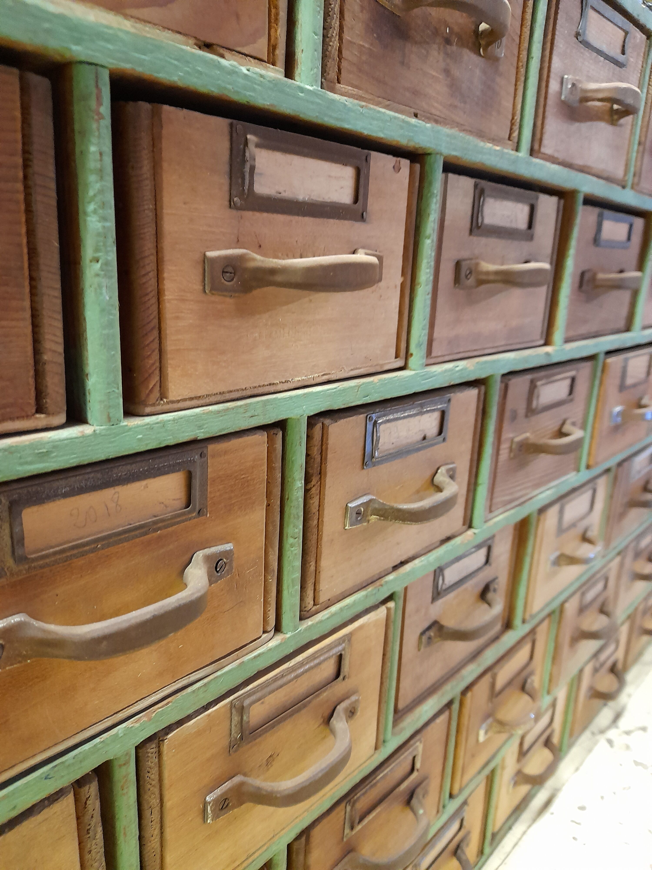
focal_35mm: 25
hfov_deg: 54.9
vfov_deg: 69.4
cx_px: 326
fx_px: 628
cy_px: 435
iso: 500
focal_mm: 4.6
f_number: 2
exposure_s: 1/25
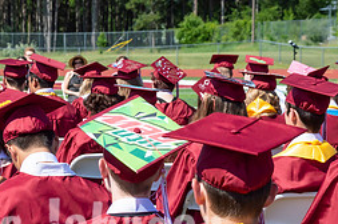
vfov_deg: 7.9
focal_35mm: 172
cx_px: 139
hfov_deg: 12.0
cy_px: 183
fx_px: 1613
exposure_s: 1/1600
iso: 200
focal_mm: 50
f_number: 7.1
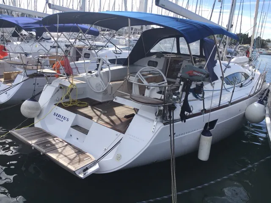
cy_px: 102
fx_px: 227
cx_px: 136
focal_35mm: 29
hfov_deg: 61.7
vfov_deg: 48.2
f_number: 2.2
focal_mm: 4.15
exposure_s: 1/1026
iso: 25
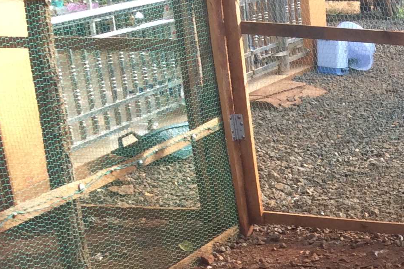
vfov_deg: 14.2
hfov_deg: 20.8
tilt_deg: -27.6
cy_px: 384
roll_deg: +0.1
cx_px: 494
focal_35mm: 91
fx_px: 1021
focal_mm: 3.3
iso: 32
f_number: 2.4
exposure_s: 1/166
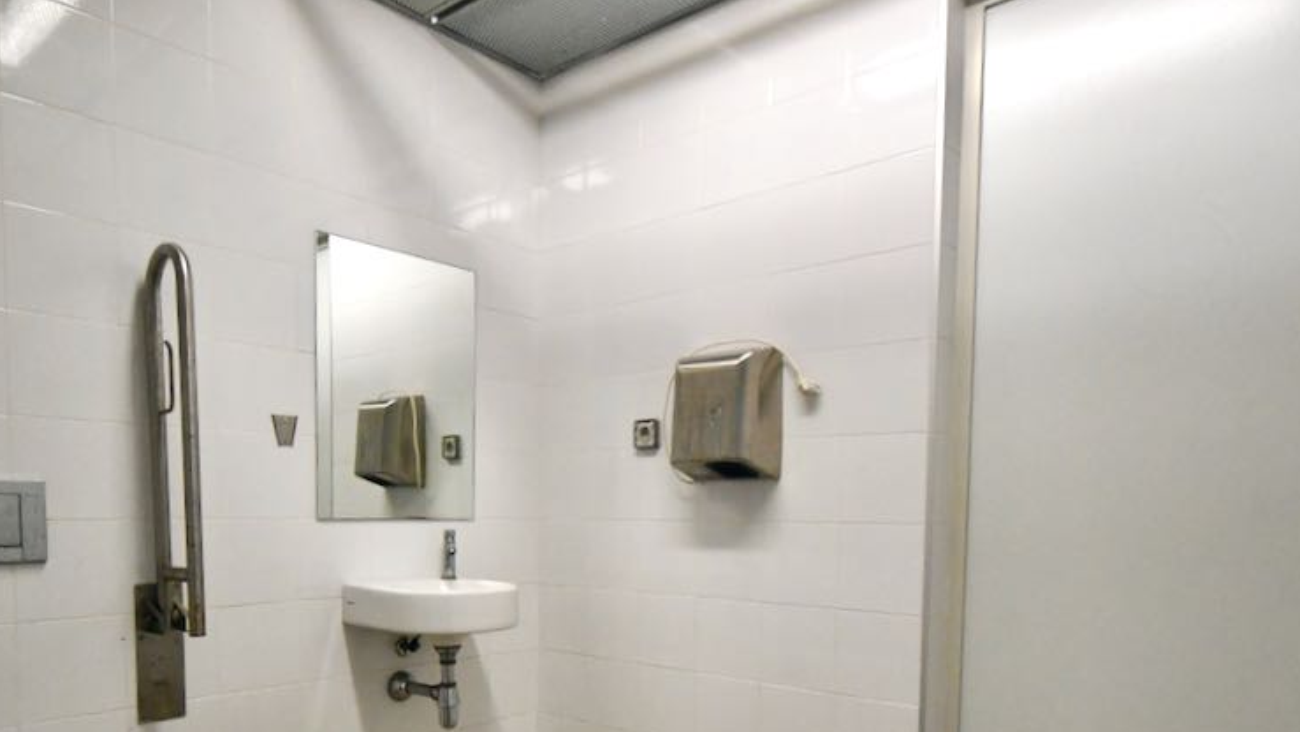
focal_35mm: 23
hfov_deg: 78.7
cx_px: 632
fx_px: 793
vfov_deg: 47.2
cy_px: 572
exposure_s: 1/125
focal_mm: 10
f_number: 4
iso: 2200
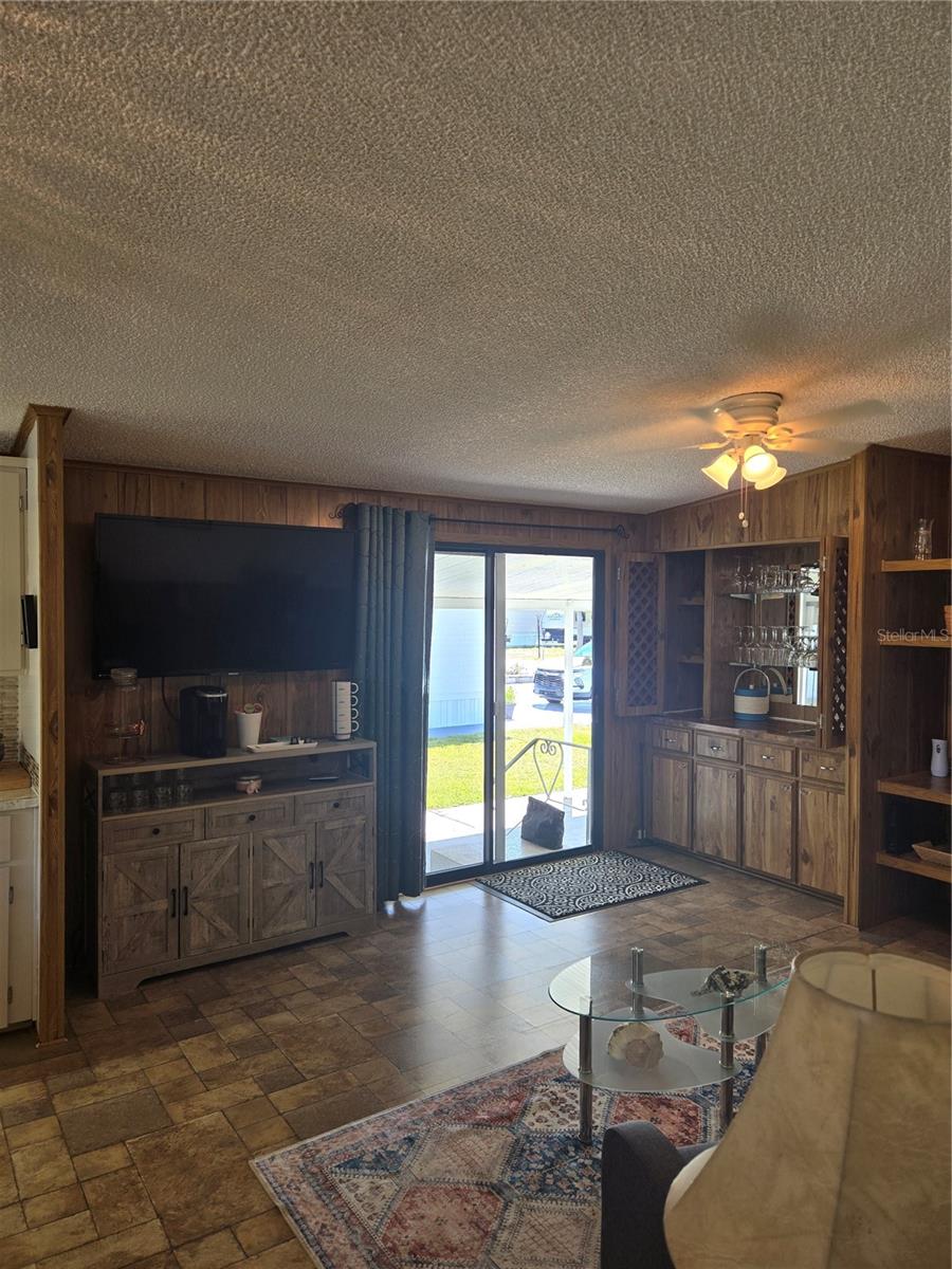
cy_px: 634
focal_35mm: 23
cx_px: 476
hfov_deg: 58.9
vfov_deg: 73.9
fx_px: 843
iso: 40
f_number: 1.8
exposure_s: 1/120
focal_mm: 5.4
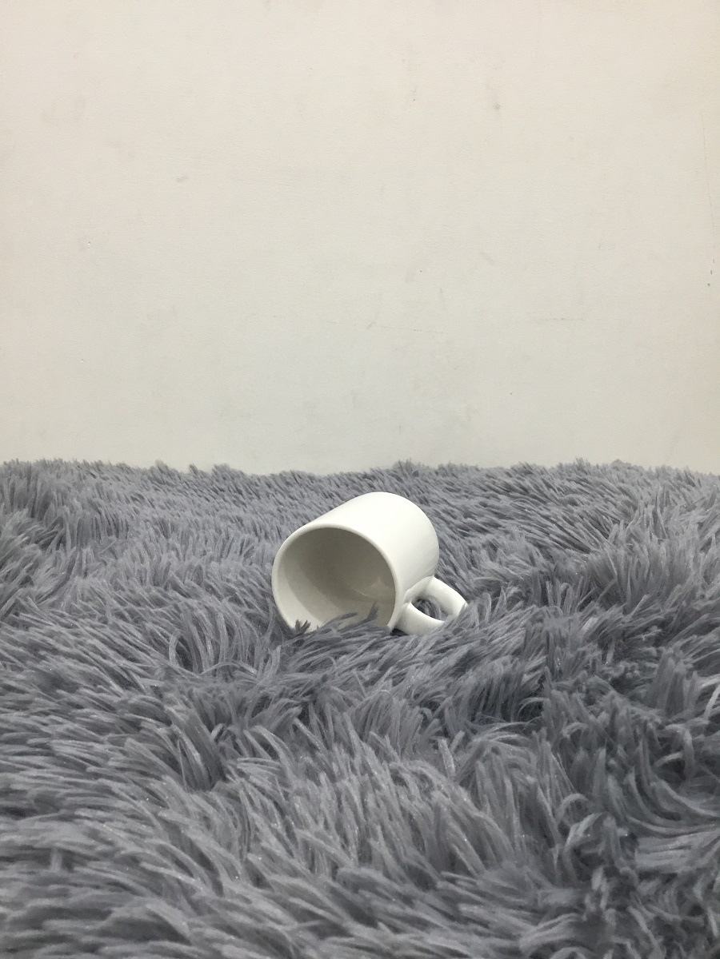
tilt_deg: -10.7
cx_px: 360
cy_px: 480
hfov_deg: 45.4
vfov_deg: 58.4
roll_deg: +0.7
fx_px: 860
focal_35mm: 31
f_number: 2.4
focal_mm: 3.3
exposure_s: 1/33
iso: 100
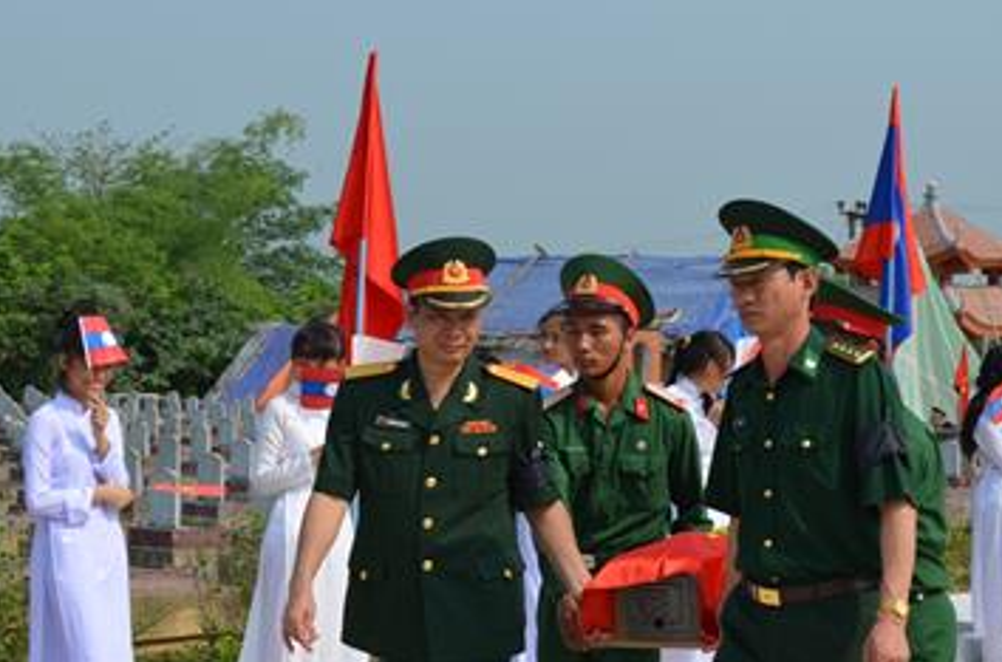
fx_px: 2849
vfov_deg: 13.3
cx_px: 504
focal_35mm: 103
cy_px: 358
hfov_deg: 19.9
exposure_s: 1/320
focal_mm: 55
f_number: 9
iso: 100
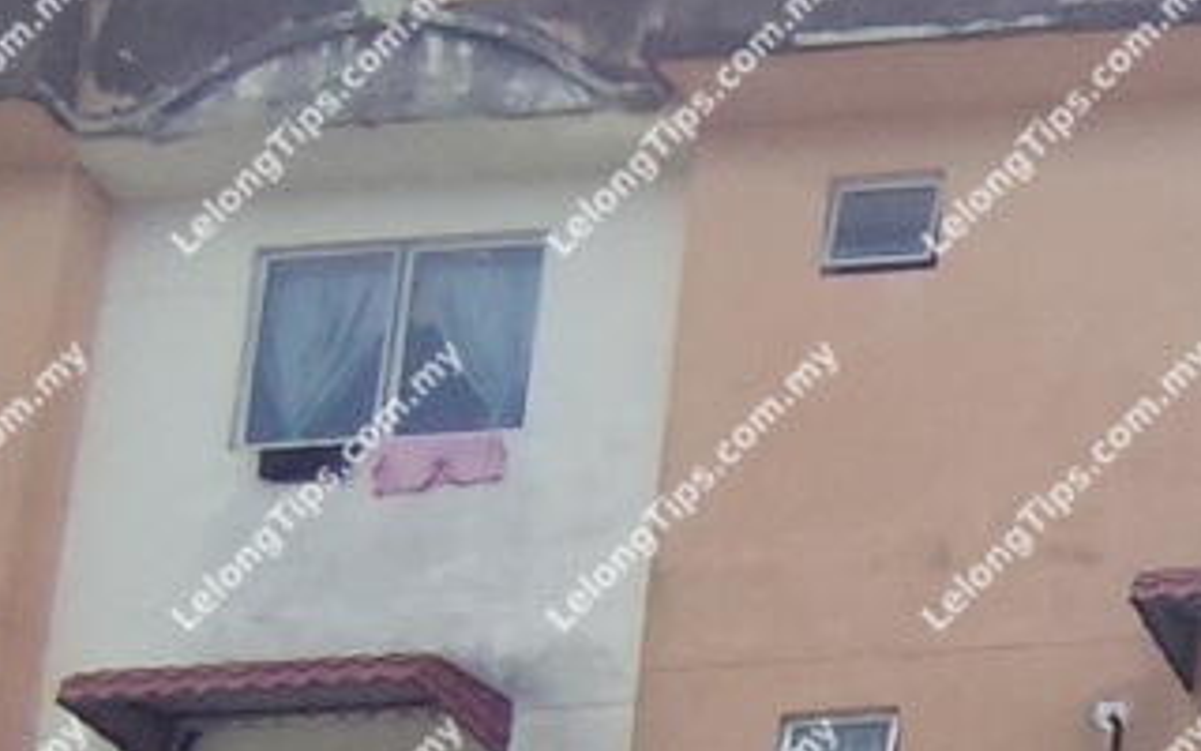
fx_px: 3077
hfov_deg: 19.3
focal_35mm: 94
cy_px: 1275
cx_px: 1805
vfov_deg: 12.8
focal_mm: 1.65
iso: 50
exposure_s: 1/3349
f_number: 2.2
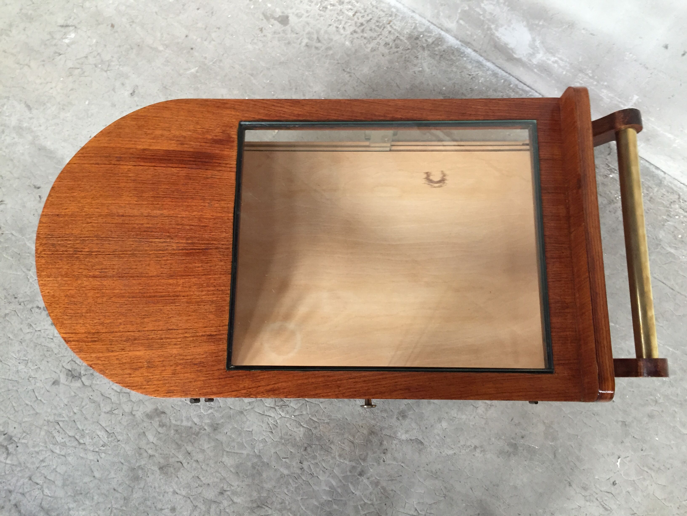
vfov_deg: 48.2
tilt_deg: -77.7
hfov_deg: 61.7
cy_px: 258
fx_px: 576
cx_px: 344
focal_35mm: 29
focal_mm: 4.15
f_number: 2.2
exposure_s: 1/33
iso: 160
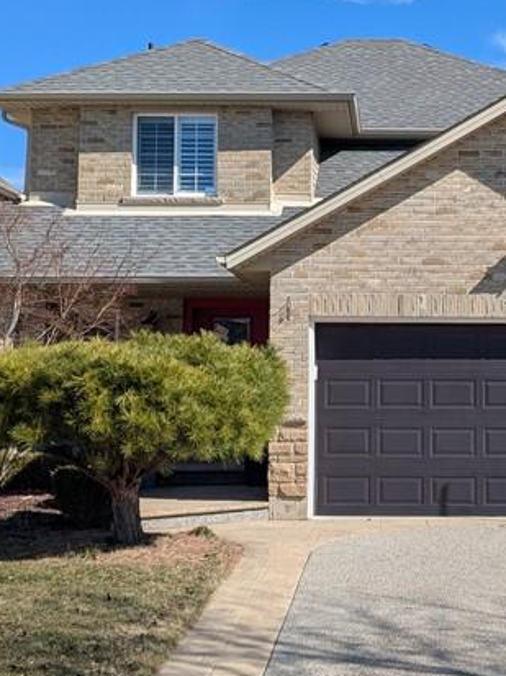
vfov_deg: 28.9
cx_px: 400
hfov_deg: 21.6
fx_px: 1308
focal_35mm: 67
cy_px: 268
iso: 62
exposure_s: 1/3891
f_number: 1.73
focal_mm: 4.38
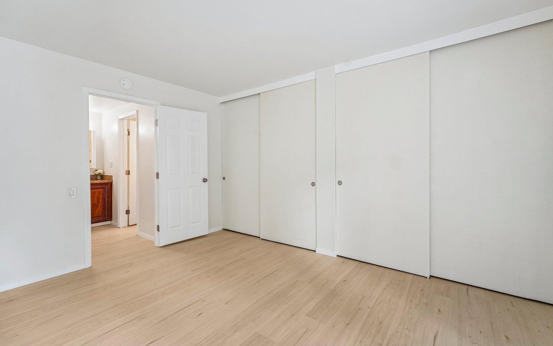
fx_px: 226
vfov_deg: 74.7
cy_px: 164
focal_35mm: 15
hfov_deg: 101.4
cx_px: 288
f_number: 8
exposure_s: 1/50
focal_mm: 14
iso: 640
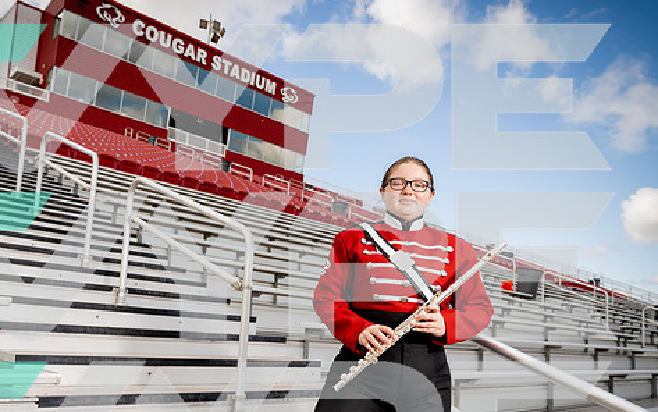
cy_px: 267
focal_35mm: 30
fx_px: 538
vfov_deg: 41.5
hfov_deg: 62.3
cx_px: 262
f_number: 5
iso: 100
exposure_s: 1/250
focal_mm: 24
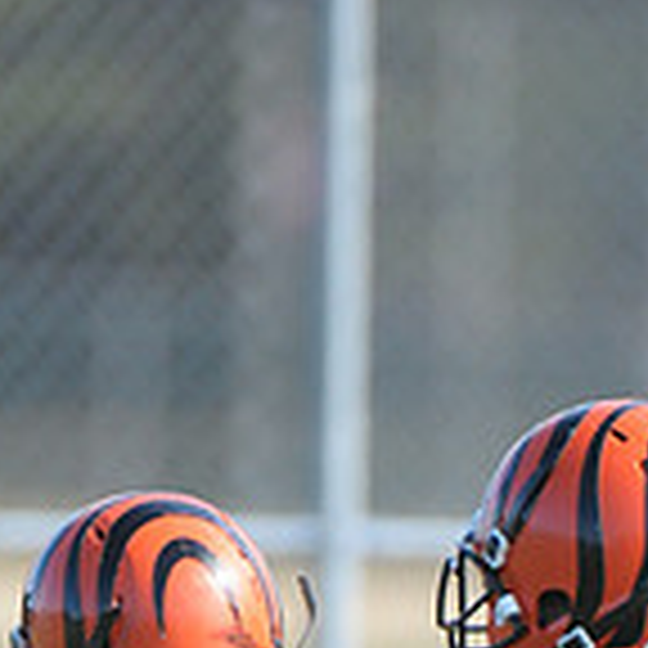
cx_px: 691
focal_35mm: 2058
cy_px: 1044
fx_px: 43586
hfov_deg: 0.9
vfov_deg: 0.9
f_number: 4
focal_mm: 400
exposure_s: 1/4000
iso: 1600
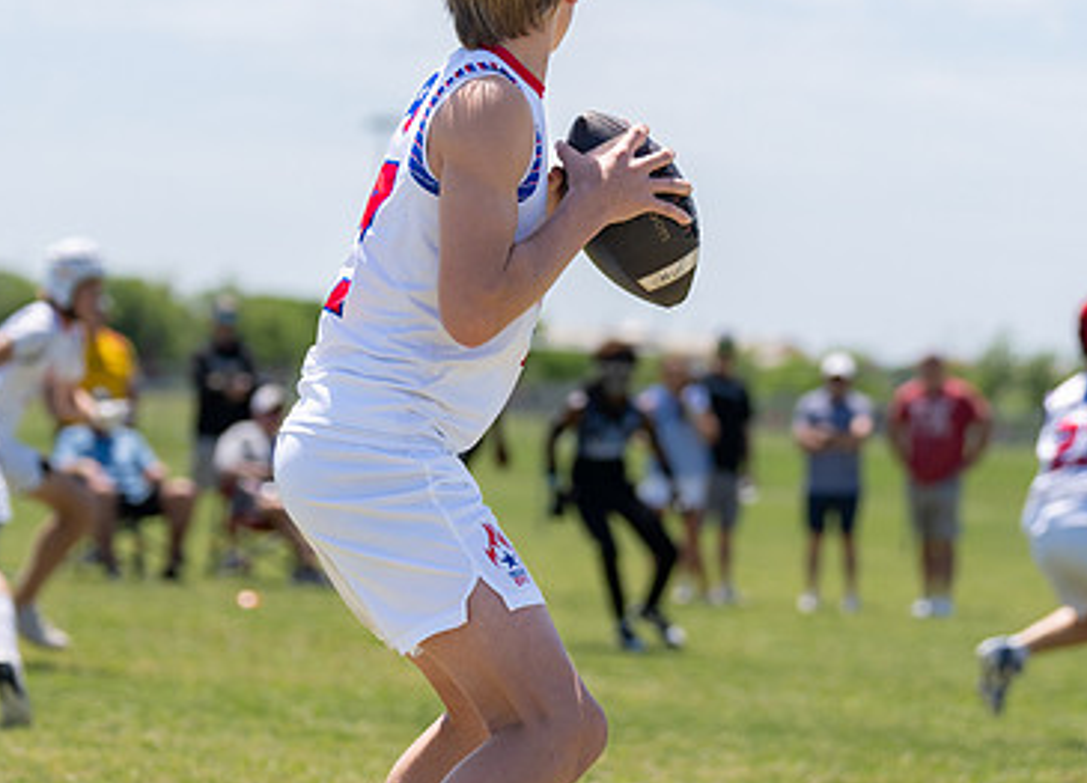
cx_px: 517
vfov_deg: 7.9
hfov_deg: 11.0
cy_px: 162
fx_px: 5635
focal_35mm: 182
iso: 100
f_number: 2.8
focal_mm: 85
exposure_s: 1/2000
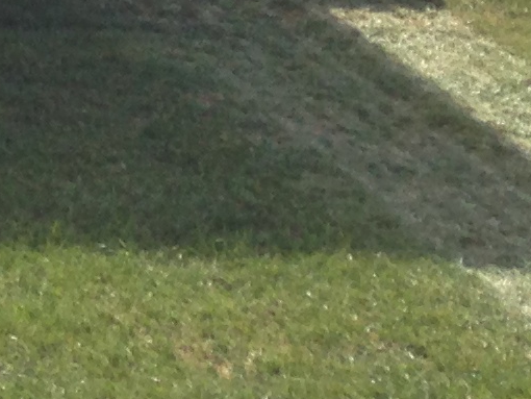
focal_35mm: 211
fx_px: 3238
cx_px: -838
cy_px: -529
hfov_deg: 8.4
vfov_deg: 6.7
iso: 50
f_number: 2.4
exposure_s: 1/753
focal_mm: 4.13
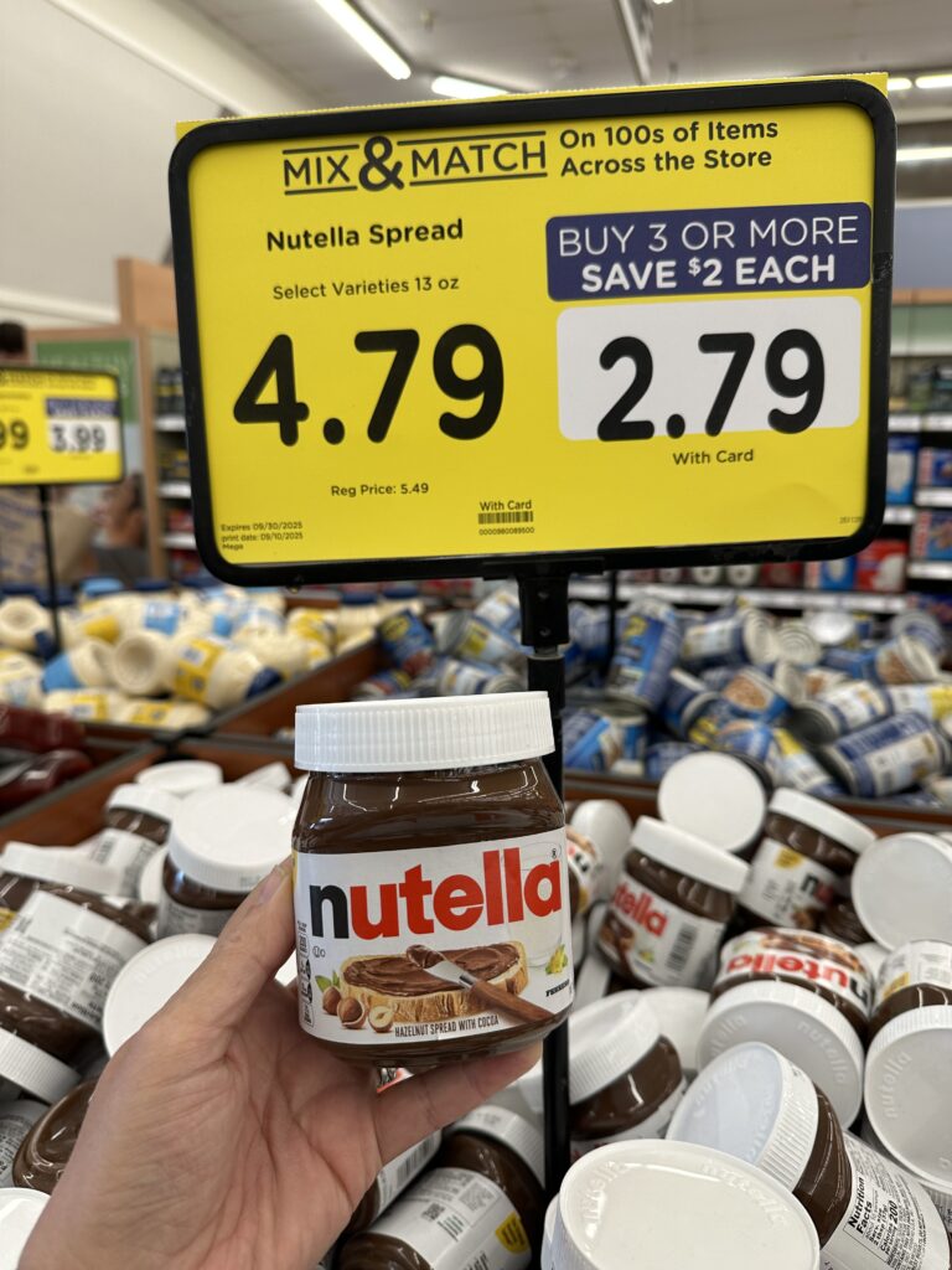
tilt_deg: -11.5
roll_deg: -1.2
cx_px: 476
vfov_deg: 71.6
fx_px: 880
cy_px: 635
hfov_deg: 56.8
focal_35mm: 24
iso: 80
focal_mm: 6.86
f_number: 1.78
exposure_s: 1/117
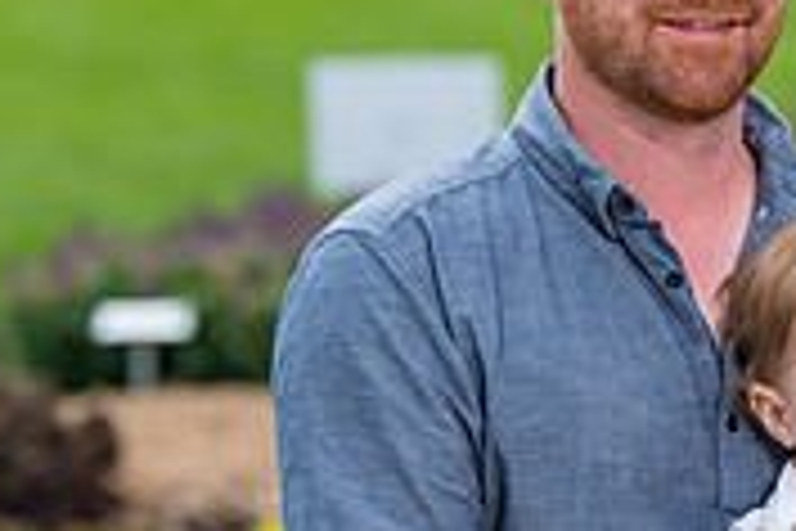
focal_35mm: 401
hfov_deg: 5.1
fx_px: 8866
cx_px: 1092
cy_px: 383
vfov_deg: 3.4
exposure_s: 1/250
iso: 100
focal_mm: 110
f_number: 4
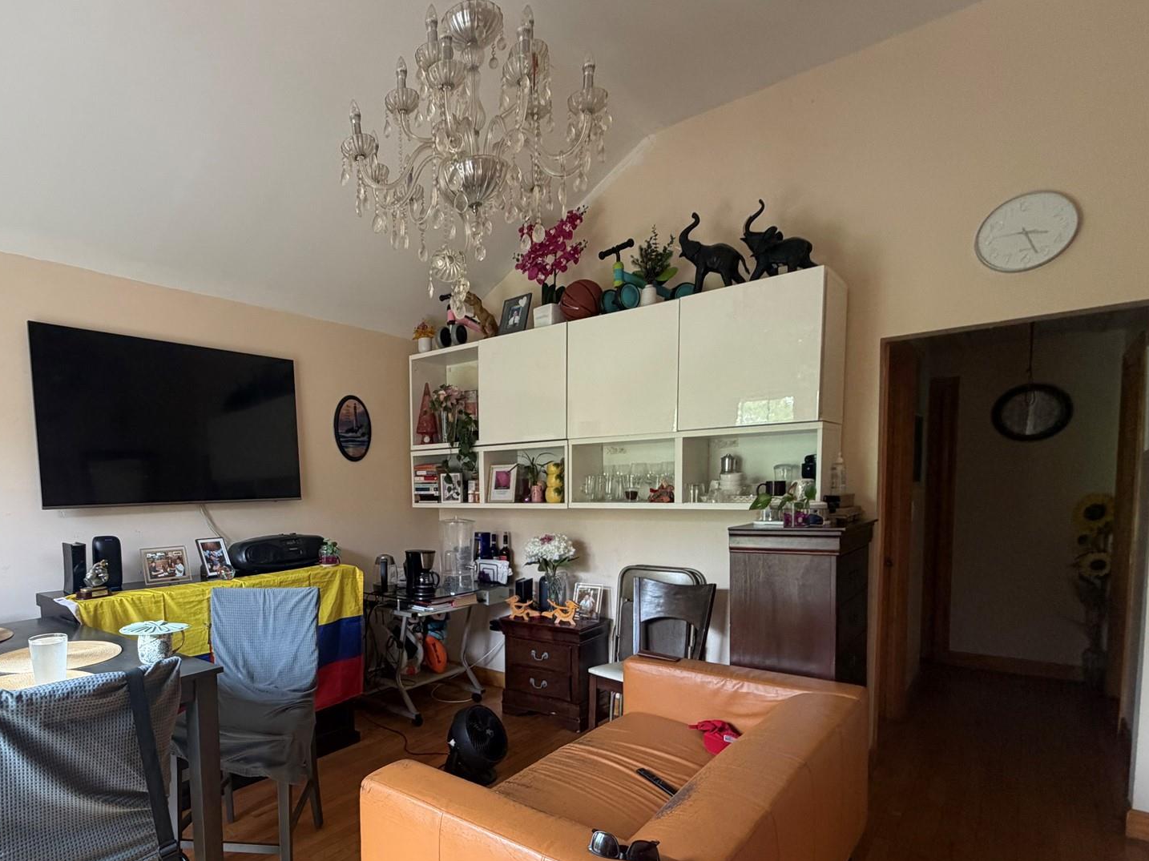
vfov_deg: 65.0
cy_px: 537
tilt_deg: -5.1
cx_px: 387
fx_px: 664
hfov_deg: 79.2
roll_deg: +2.0
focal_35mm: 20
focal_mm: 2.22
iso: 200
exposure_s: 1/60
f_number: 2.2
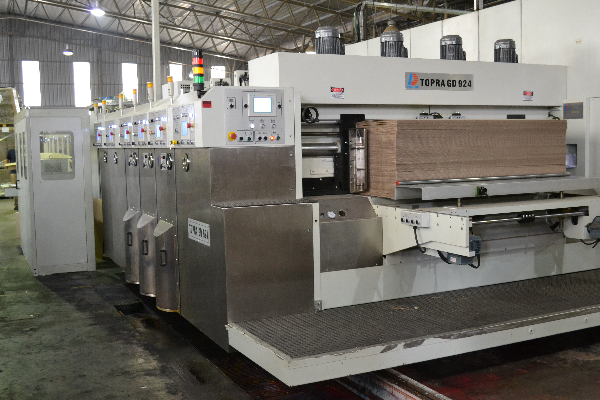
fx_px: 667
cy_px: 203
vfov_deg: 33.4
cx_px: 303
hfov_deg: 48.5
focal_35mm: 40
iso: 1800
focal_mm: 26
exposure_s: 1/15
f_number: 4.2
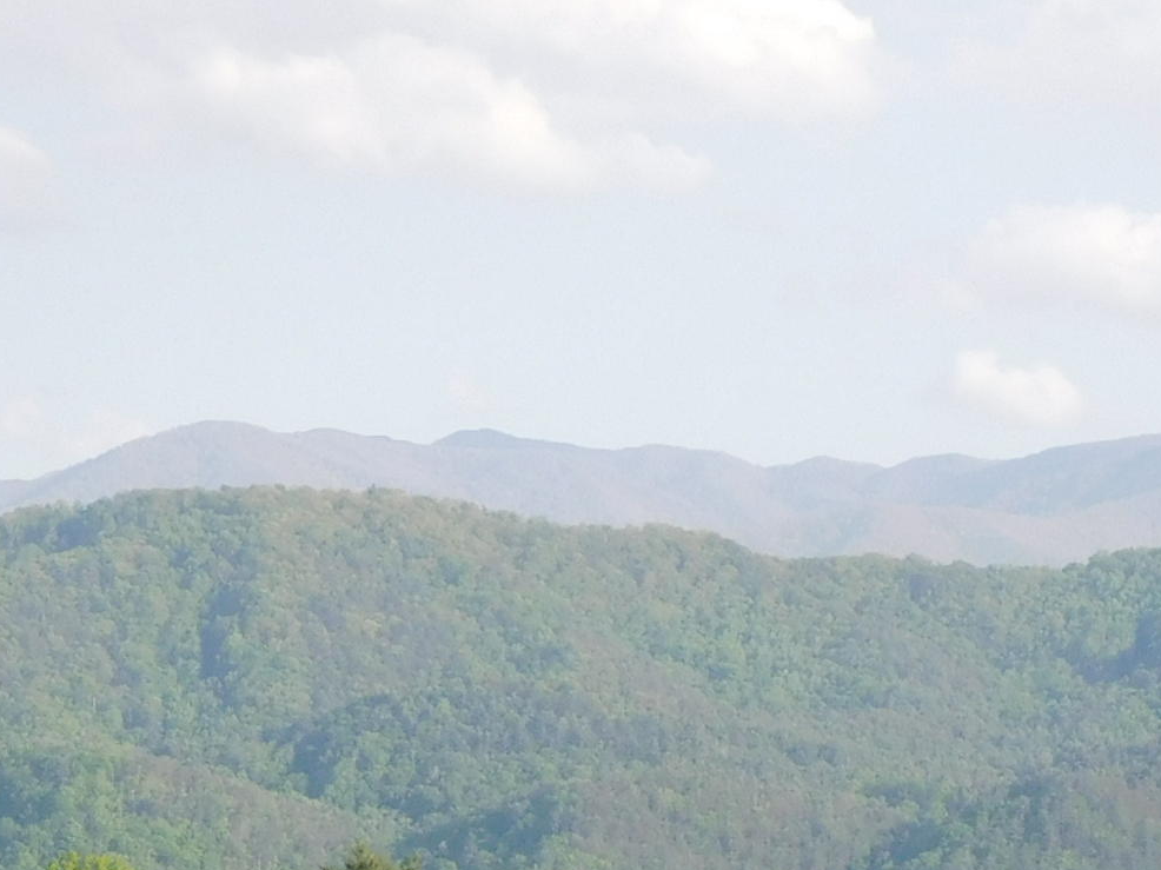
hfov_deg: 9.3
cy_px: 1191
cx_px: 831
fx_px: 7142
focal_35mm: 213
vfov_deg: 6.9
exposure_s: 1/400
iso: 125
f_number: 4.5
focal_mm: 12.5
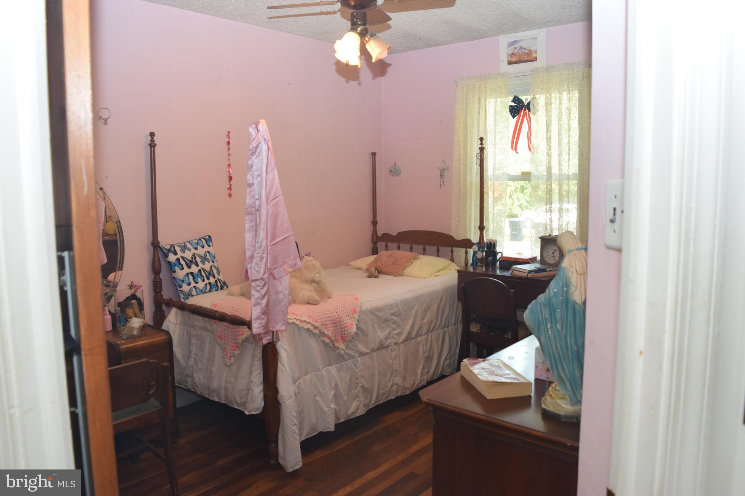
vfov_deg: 47.9
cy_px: 248
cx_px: 372
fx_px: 559
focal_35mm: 27
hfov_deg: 67.4
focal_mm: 18
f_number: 5
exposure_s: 1/100
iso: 800
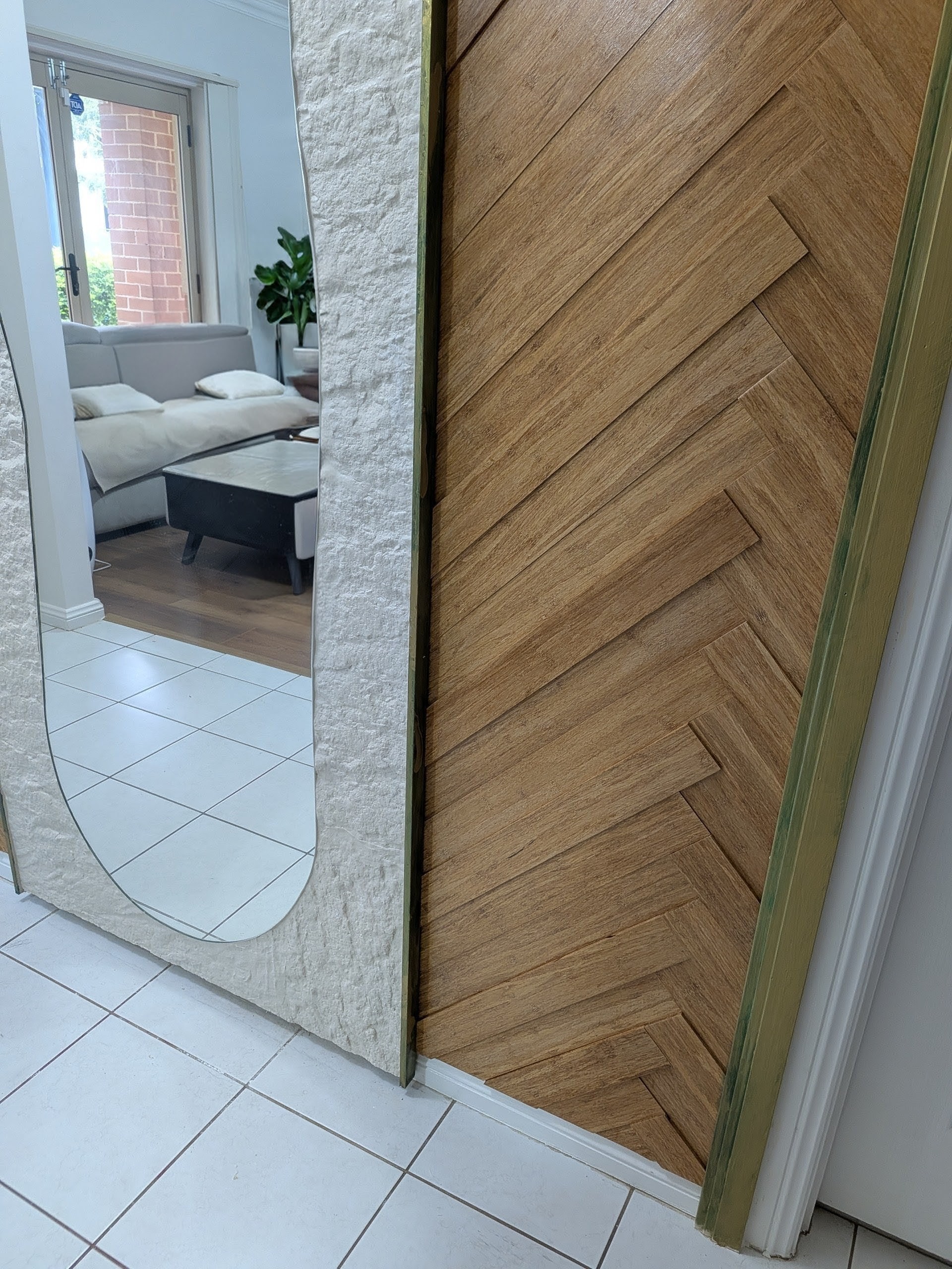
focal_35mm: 24
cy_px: 634
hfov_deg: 56.8
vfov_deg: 71.6
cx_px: 476
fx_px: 880
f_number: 1.7
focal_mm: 4.53
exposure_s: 1/25
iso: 135
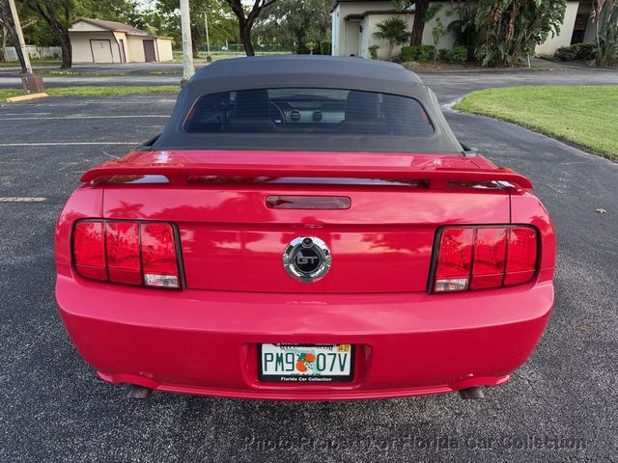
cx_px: 309
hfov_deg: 71.6
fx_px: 428
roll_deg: +0.5
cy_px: 232
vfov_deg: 56.8
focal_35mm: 24
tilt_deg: -21.2
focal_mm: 6.76
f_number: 1.78
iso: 80
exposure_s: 1/121
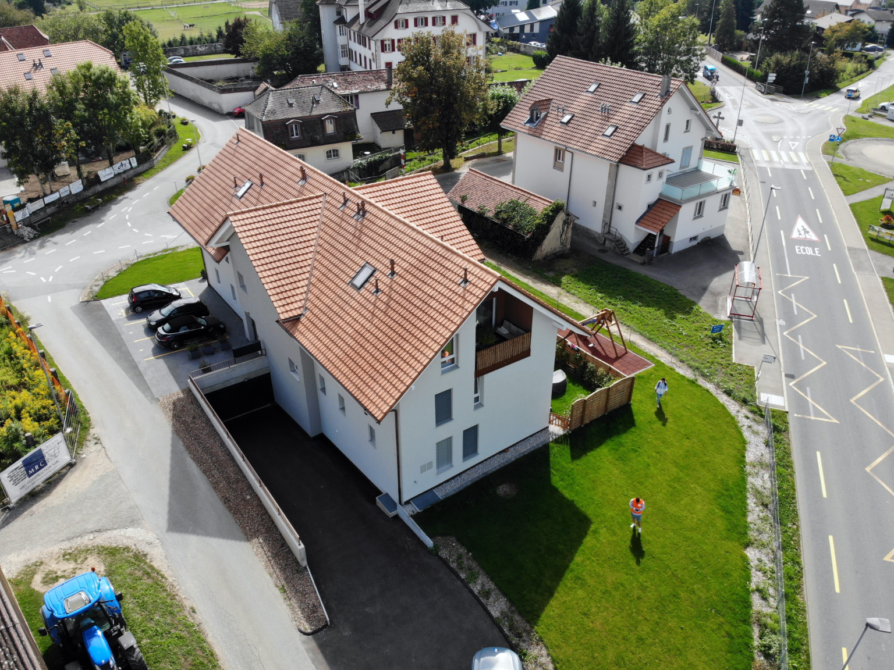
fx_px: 646
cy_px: 342
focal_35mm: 25
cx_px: 442
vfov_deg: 54.9
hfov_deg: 69.4
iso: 100
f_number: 2.8
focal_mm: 4.5
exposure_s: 1/558
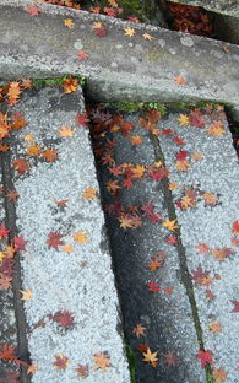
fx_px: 490
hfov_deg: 27.3
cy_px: 190
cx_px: 82
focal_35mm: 47
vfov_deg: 42.6
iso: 400
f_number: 5.6
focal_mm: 20
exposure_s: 1/125
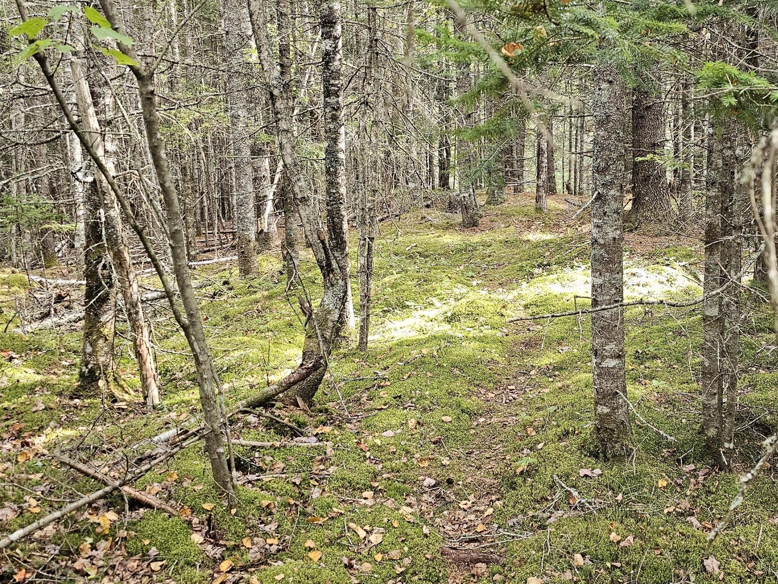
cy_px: 303
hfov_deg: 46.9
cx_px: 534
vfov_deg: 36.8
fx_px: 877
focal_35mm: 39
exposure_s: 1/180
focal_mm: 6.3
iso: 160
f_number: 1.7
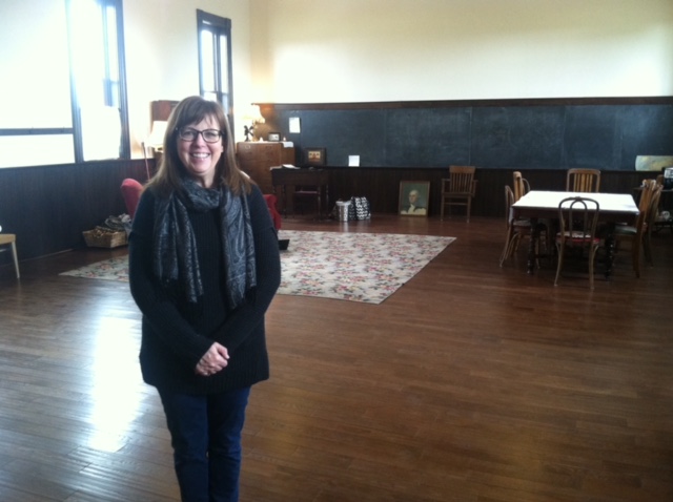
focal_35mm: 35
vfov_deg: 40.6
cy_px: 251
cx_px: 336
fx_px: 679
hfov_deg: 52.7
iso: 200
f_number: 2.8
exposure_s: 1/15
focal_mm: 3.85
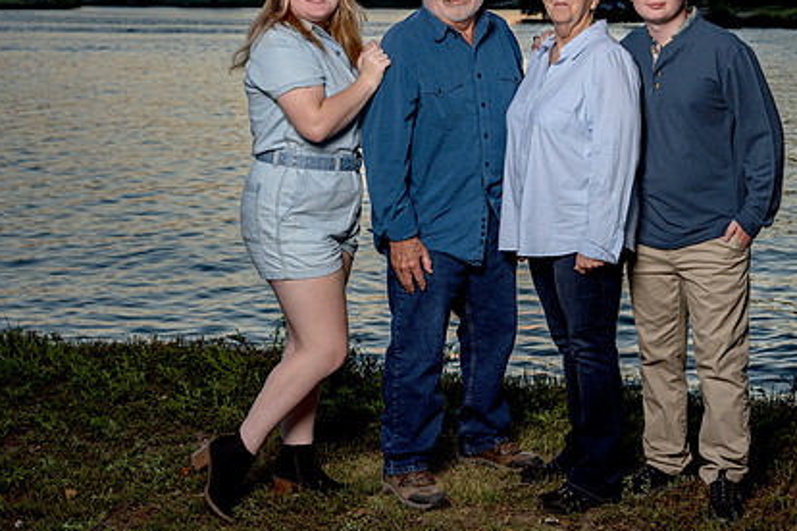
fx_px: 1550
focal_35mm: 70
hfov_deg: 28.7
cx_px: 516
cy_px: 209
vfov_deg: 19.4
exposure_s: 1/160
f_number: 5
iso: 100
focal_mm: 50
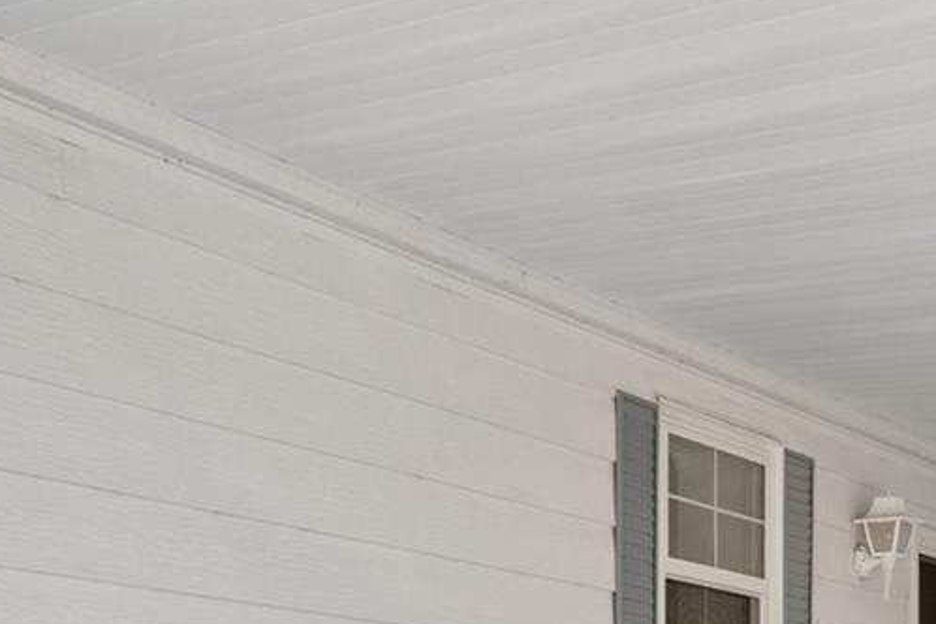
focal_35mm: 63
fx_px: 1628
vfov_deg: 18.9
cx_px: 459
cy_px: 960
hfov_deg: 32.1
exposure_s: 1/320
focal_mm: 13
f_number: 8
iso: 640
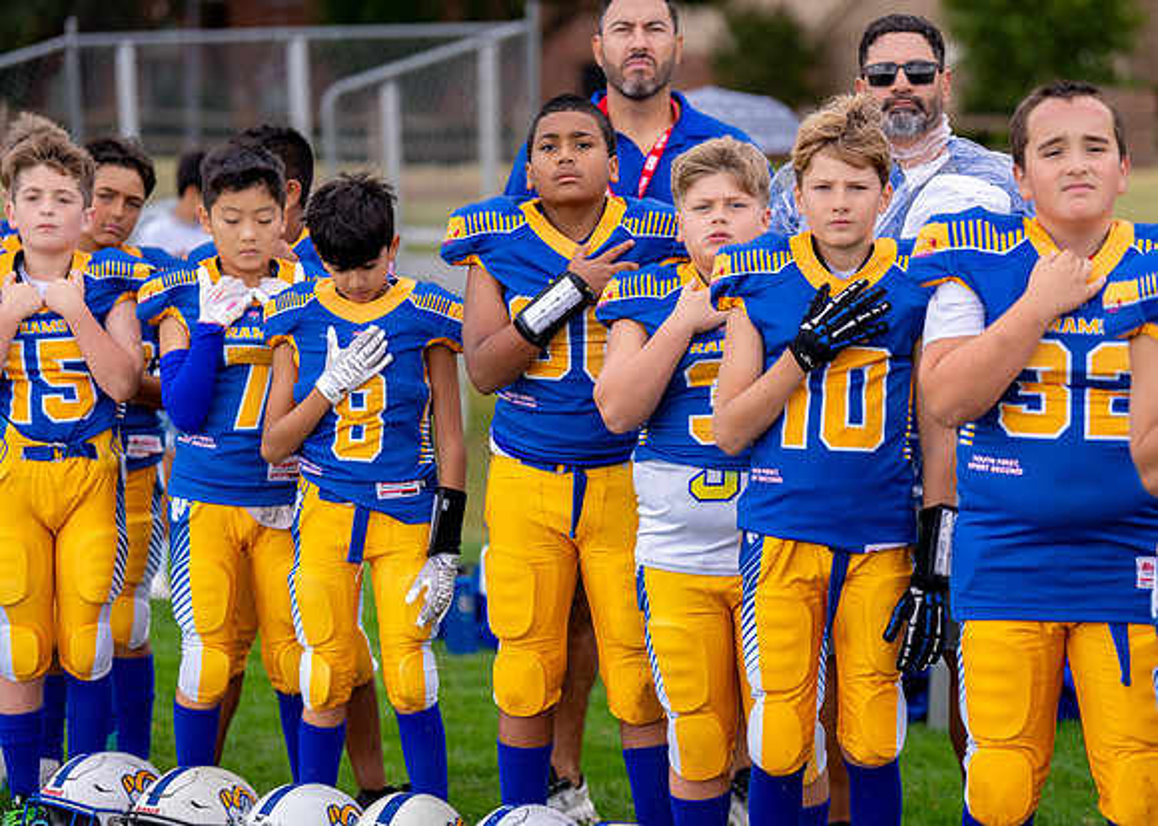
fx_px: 4474
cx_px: 634
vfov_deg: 10.6
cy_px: 415
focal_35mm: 136
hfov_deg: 14.7
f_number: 2.8
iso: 500
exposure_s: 1/1250
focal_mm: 124
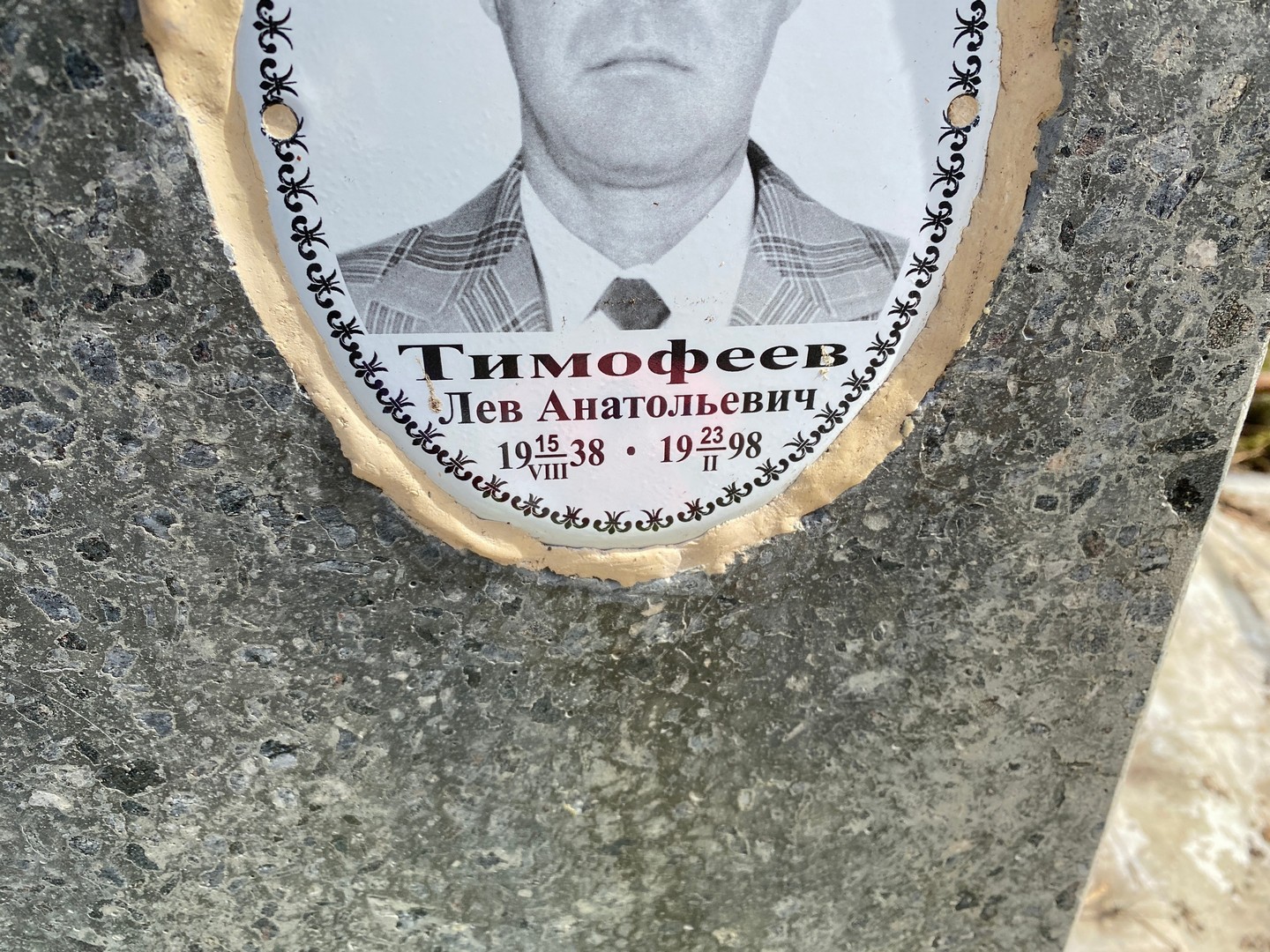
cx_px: 635
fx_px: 954
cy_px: 476
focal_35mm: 26
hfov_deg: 67.3
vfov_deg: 53.1
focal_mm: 4.25
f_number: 1.8
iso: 32
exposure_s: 1/1258
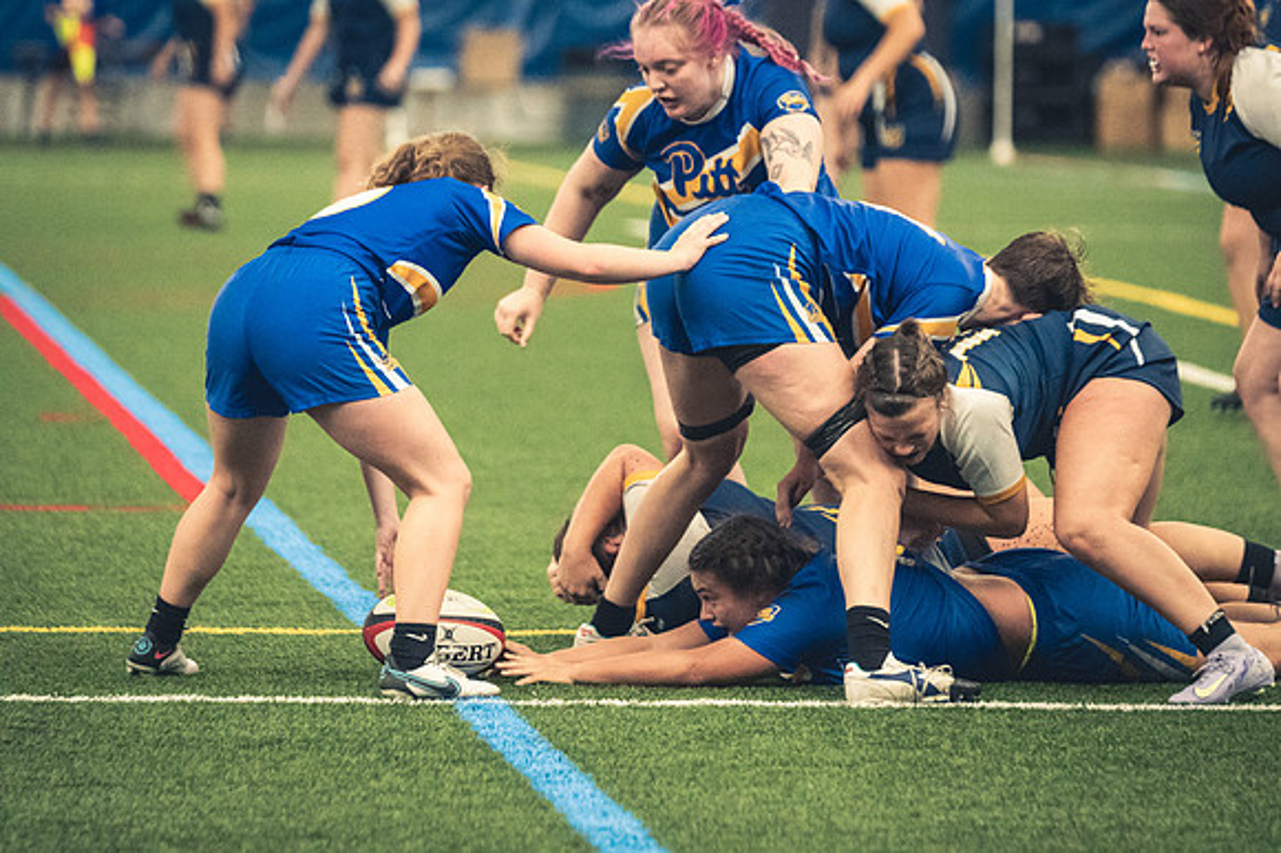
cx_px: 640
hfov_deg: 7.9
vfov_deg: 5.2
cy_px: 426
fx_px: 9317
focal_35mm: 262
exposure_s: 1/500
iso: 12800
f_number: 2.8
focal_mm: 175
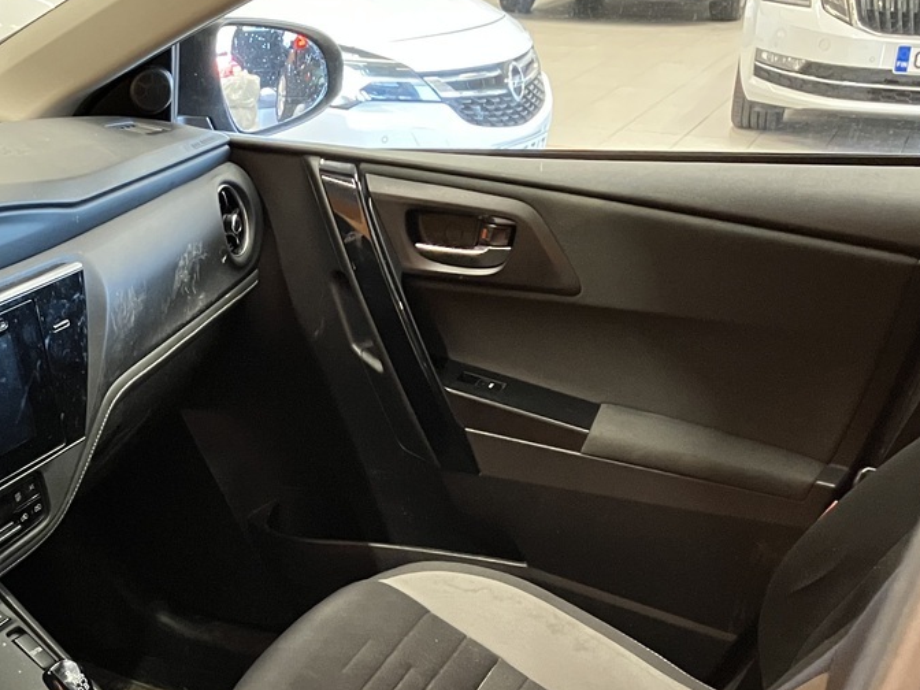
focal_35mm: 60
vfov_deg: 24.0
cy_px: 565
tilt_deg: -23.7
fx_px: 1595
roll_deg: +1.2
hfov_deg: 30.3
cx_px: 42
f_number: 1.8
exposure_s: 1/43
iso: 320
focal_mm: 3.99
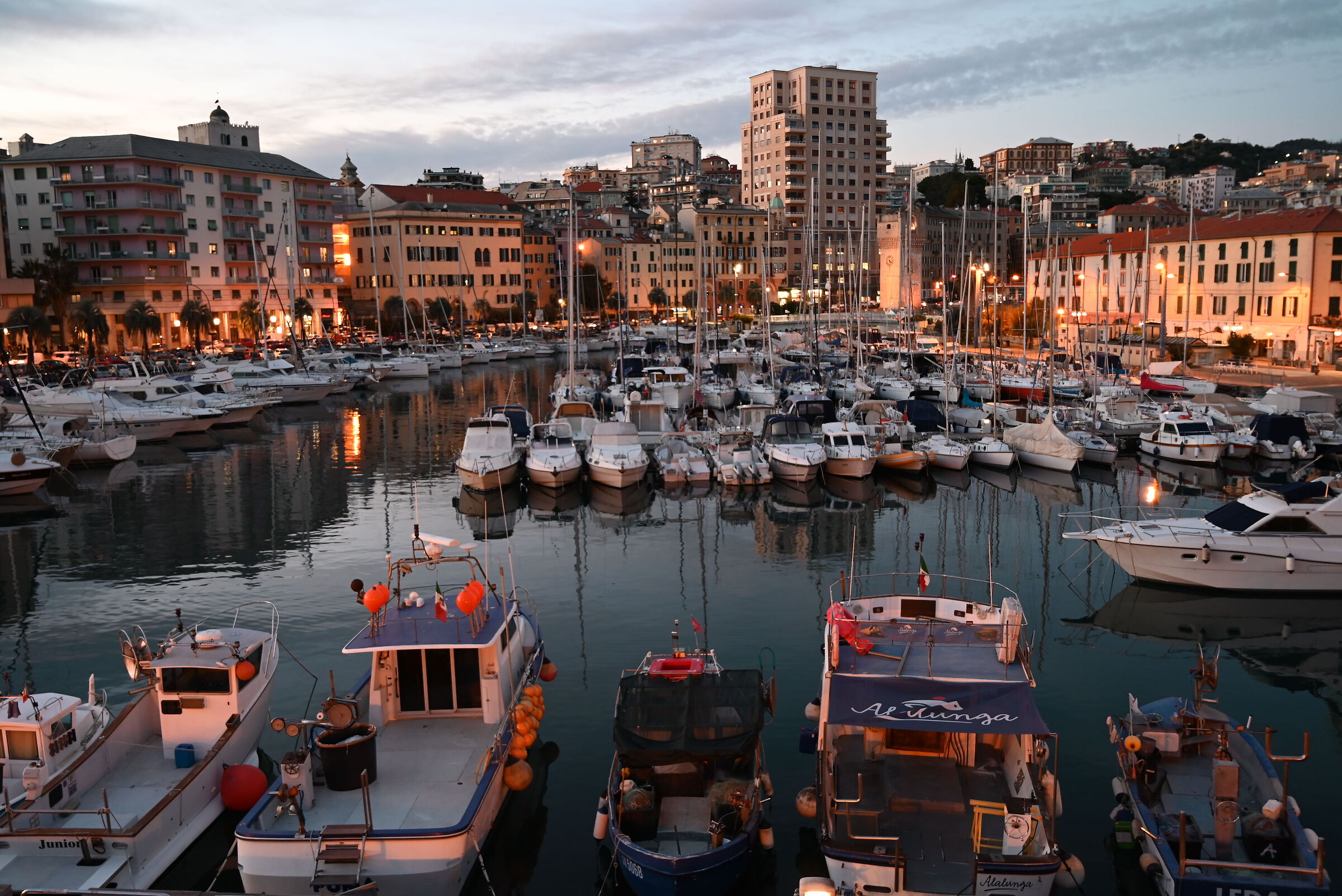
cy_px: 448
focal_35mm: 31
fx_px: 1156
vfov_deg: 42.4
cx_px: 671
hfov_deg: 60.3
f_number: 4
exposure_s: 1/15
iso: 800
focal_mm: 31
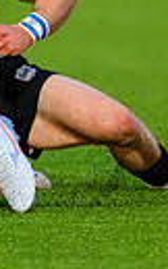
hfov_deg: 0.6
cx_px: -182
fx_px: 15514
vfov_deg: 1.0
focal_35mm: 2113
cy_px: -78
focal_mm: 400
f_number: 3.2
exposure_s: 1/2500
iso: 2500
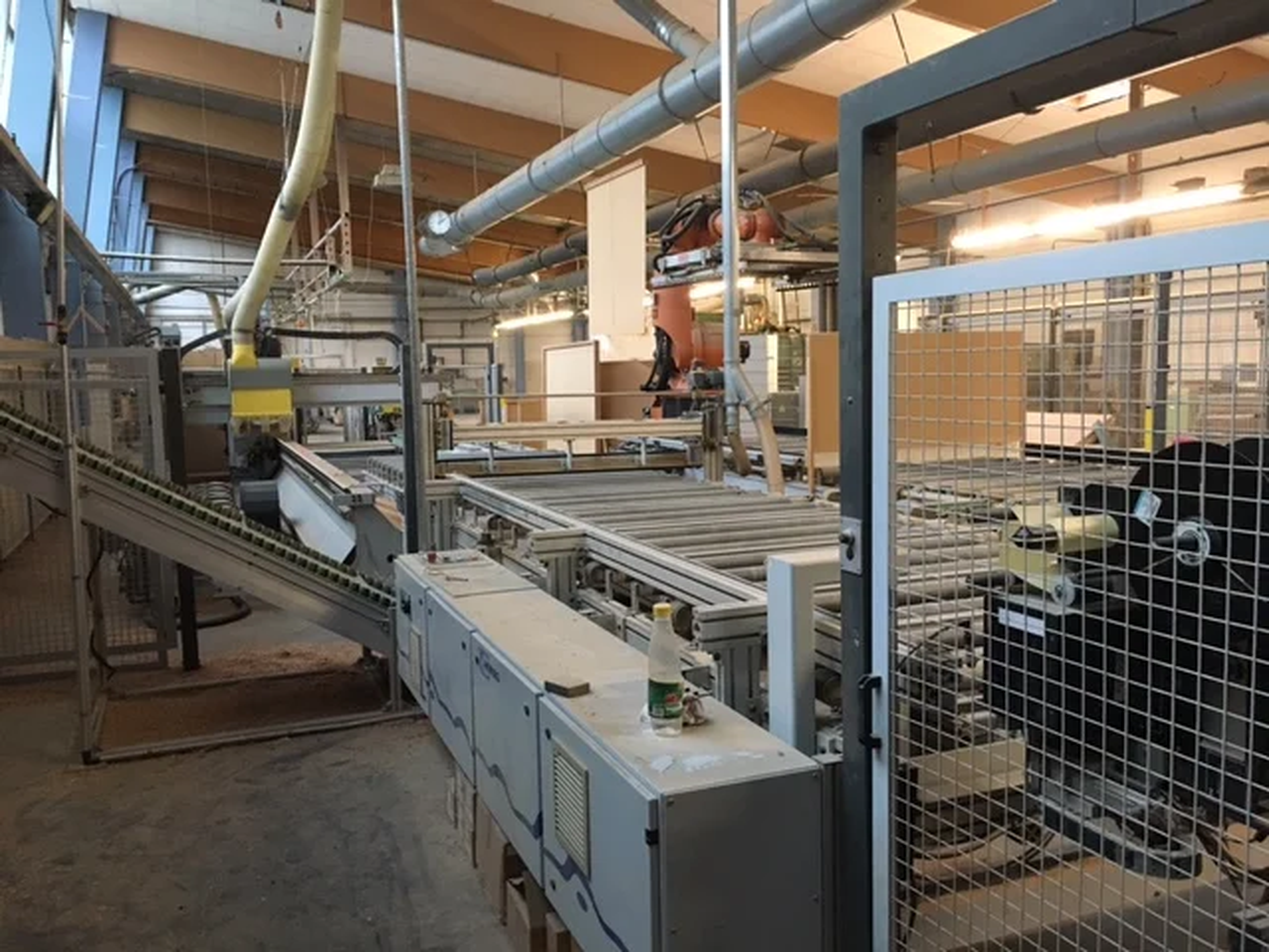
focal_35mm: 29
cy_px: 476
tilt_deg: -6.4
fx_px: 1063
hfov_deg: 61.7
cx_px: 634
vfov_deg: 48.2
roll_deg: +0.0
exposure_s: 1/25
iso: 200
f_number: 2.2
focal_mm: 4.15
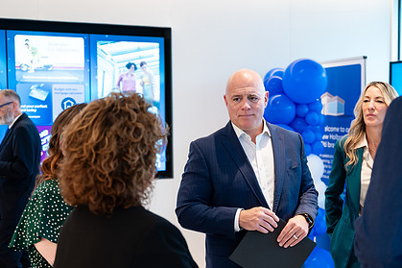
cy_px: 163
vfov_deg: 22.6
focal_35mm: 60
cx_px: 239
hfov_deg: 33.3
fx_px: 670
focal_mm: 43
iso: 1000
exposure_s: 1/200
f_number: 3.2
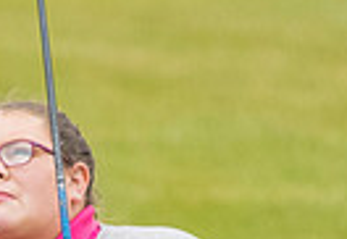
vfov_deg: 0.4
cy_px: 551
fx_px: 31832
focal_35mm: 3268
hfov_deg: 0.6
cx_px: -282
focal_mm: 380
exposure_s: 1/800
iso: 1600
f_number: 5.6
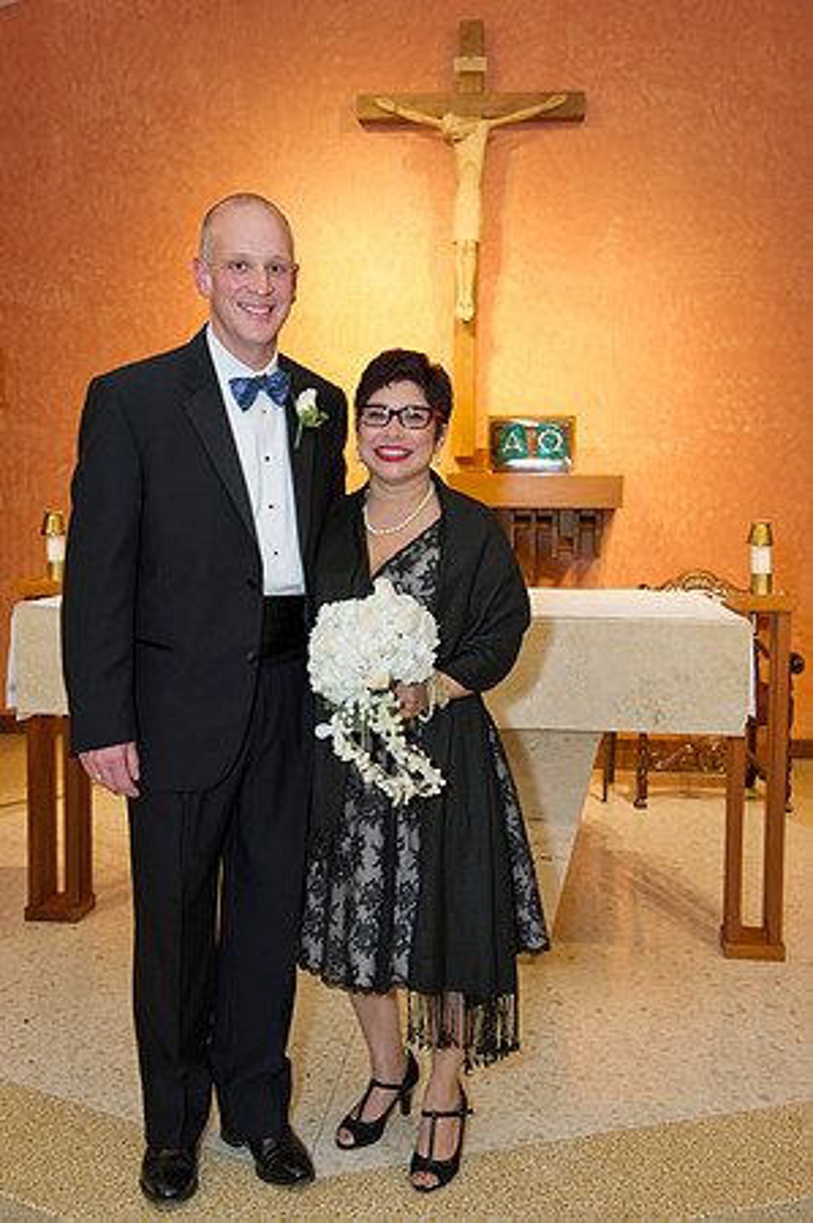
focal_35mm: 36
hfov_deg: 36.8
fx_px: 1222
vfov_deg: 53.2
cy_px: 612
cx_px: 406
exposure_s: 1/125
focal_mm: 36
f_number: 5.6
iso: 1600
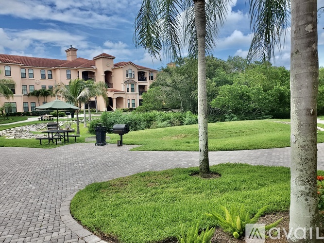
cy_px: 122
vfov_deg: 53.0
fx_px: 243
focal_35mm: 26
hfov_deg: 67.3
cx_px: 162
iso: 50
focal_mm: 4.3
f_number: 2.4
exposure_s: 1/1002
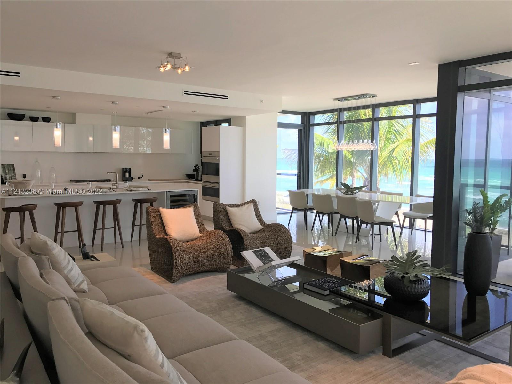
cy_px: 192
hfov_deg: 63.4
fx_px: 414
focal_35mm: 28
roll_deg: +0.0
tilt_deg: -3.1
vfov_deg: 49.7
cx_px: 256
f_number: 1.8
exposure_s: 1/154
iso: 20
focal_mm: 3.99
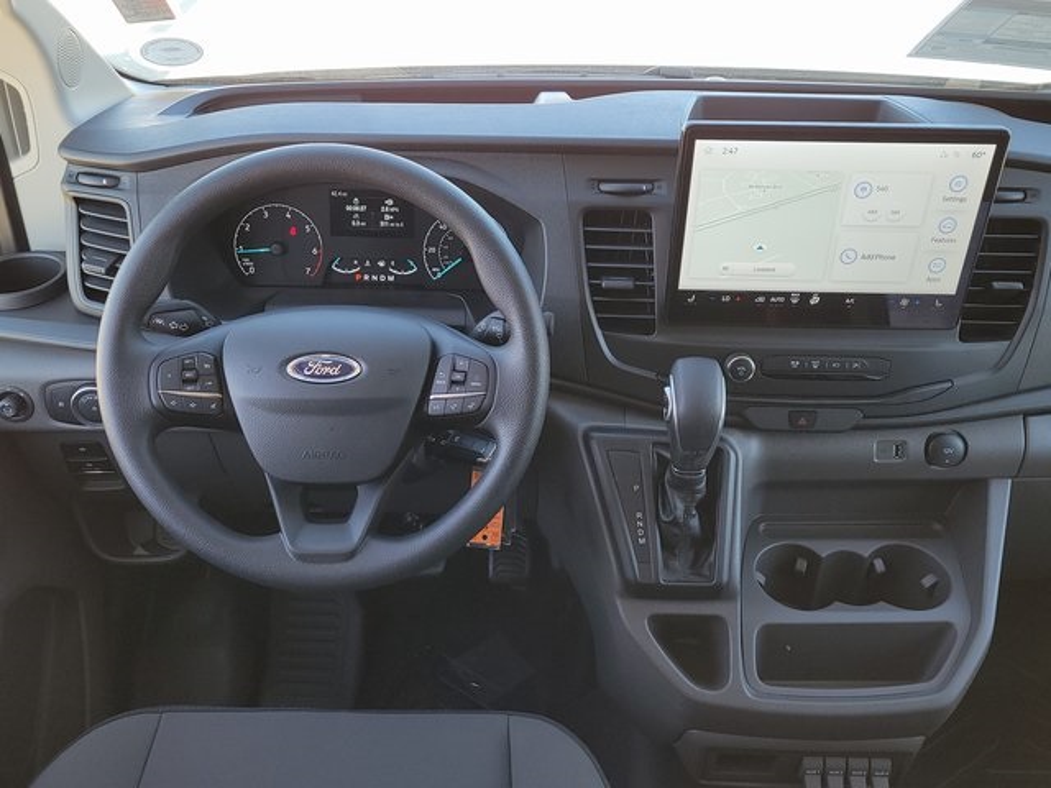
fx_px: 789
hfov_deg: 67.3
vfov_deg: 53.1
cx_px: 526
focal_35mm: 26
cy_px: 394
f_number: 1.8
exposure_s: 1/102
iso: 40
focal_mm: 5.4
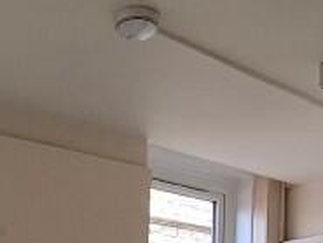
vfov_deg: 17.8
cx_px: 14
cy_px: 390
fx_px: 672
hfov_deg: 25.9
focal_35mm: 72
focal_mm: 1.74
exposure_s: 1/100
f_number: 2.2
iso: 50
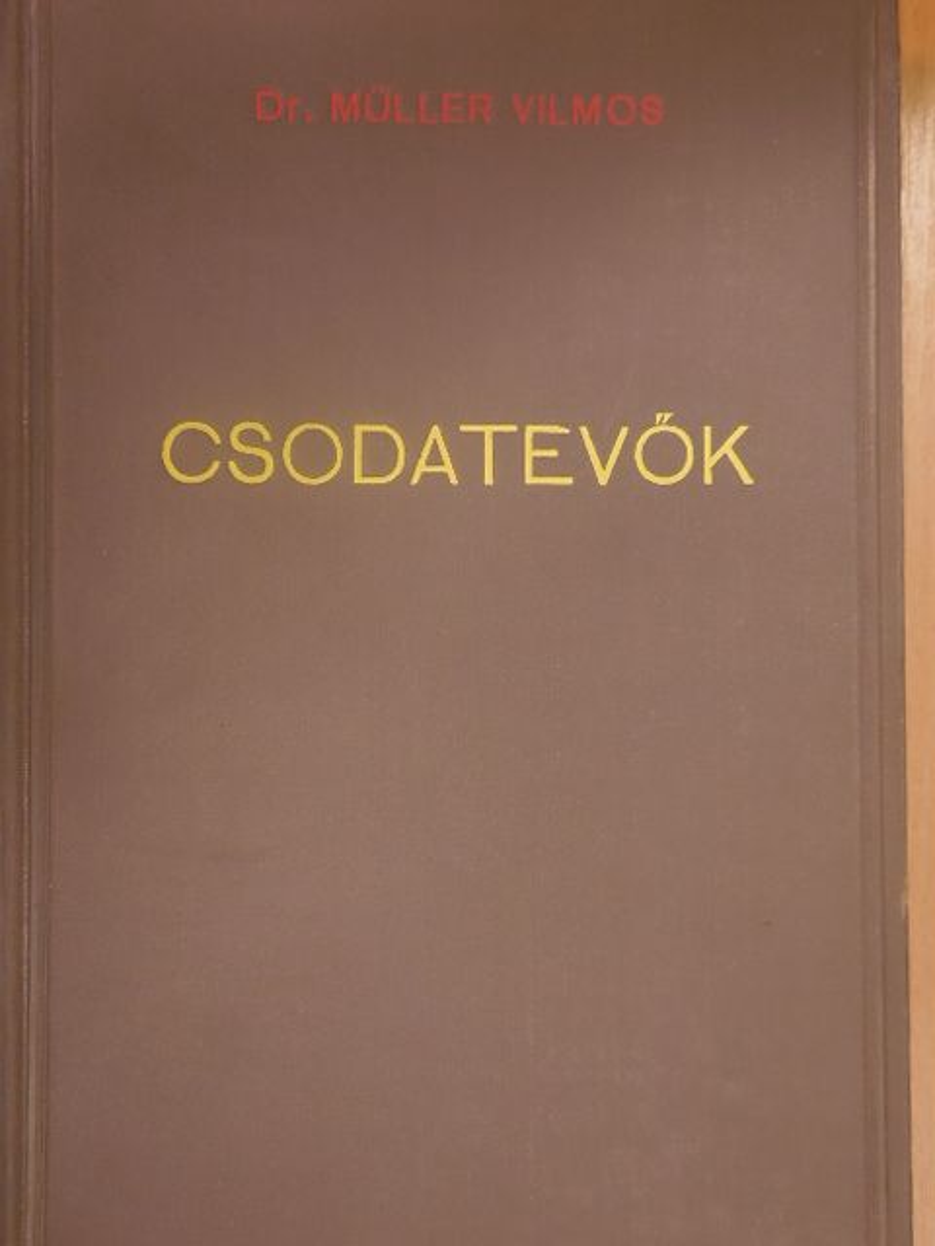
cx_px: 468
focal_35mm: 52
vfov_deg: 36.8
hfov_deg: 28.0
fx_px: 1873
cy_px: 623
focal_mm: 9.4
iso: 400
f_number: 4.3
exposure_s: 1/25
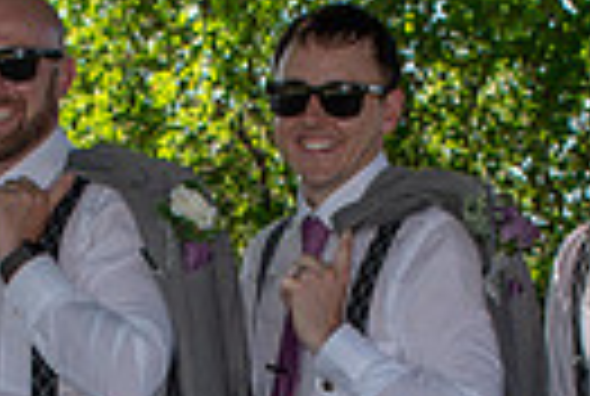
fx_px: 3154
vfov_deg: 7.1
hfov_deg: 10.7
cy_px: 614
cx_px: 176
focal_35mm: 192
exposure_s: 1/125
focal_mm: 29
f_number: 5.6
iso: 100
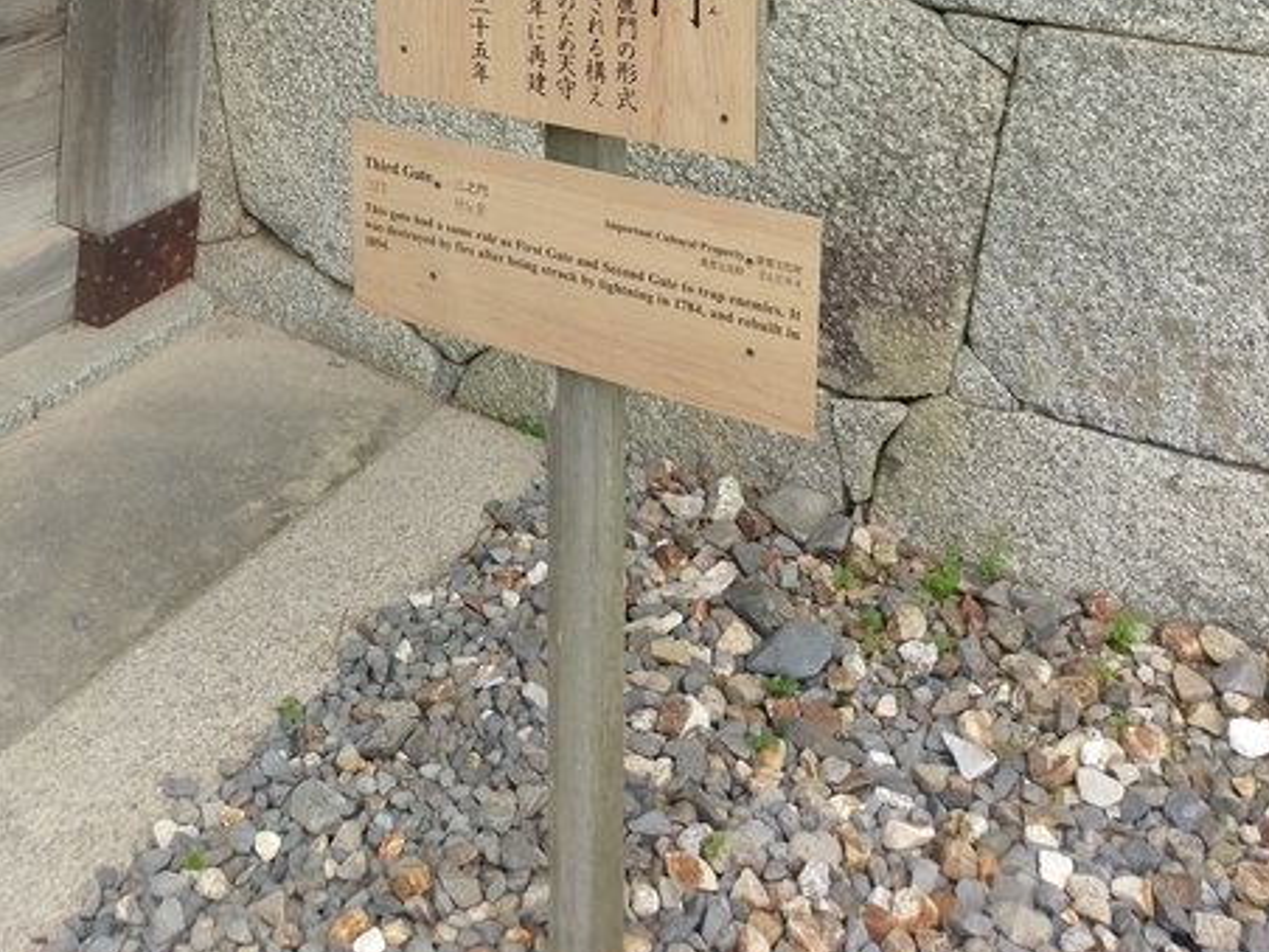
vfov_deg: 28.3
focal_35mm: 46
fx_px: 1686
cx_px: 567
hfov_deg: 41.2
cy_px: -129
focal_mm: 4.58
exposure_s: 1/530
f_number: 1.8
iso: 100
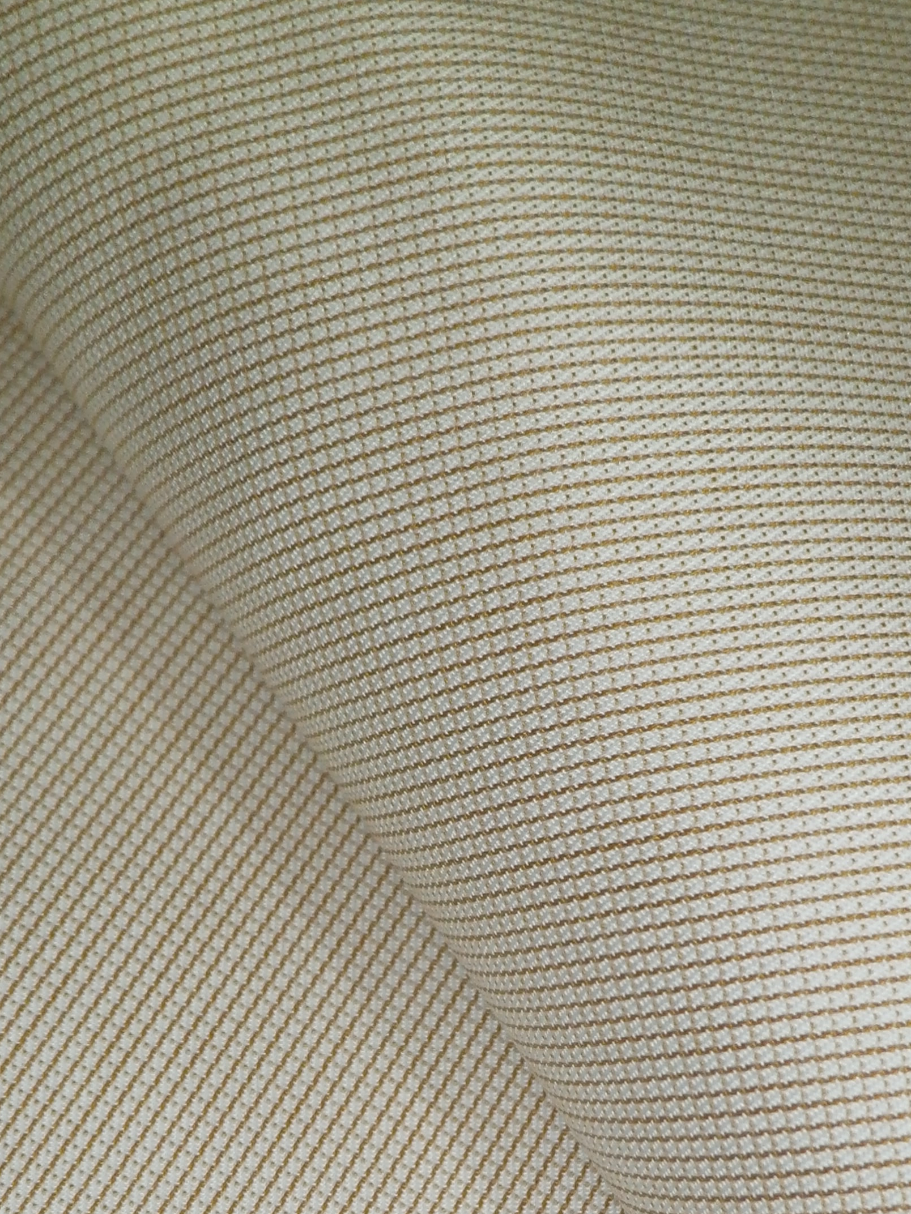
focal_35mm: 72
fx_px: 2526
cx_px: 552
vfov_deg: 26.3
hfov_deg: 20.4
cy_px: 1044
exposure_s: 1/40
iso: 200
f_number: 3.1
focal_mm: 6.4
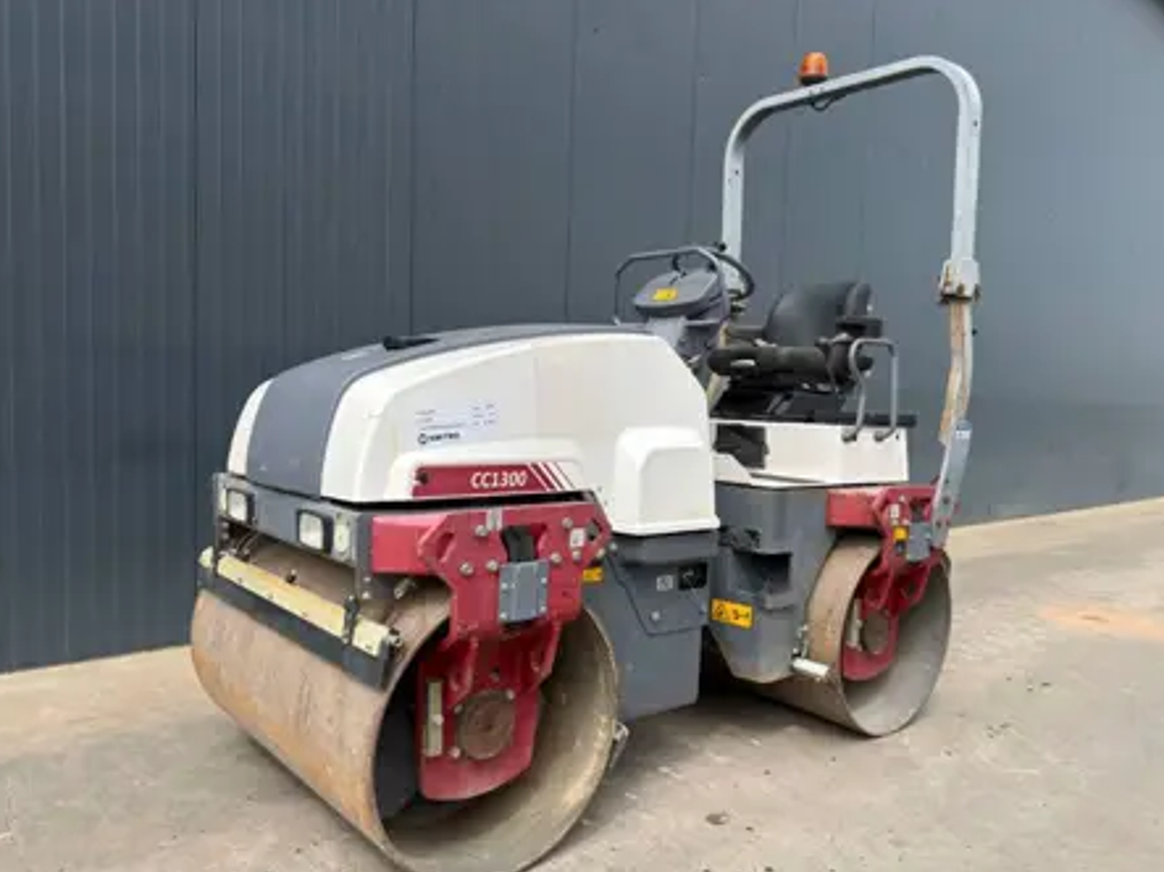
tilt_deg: -3.9
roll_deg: -1.9
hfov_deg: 67.3
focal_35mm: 26
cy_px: 462
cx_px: 573
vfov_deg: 53.0
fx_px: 874
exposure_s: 1/2217
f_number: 1.78
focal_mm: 6.76
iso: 80
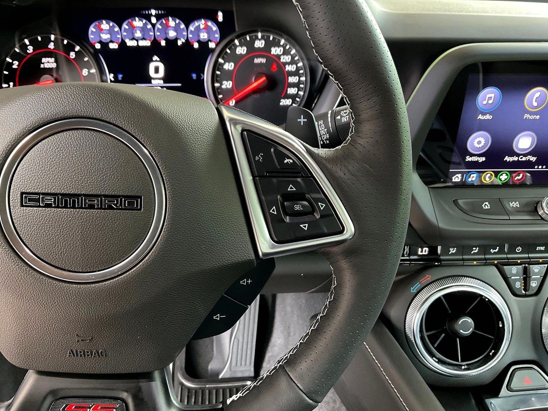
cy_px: 209
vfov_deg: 45.4
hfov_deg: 58.3
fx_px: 491
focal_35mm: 31
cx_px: 257
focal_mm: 3
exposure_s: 1/52
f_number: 1.8
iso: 320
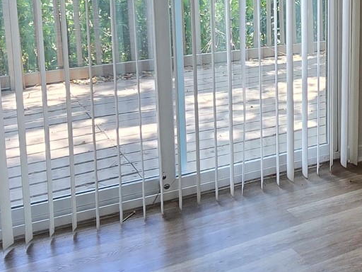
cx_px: 390
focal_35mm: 52
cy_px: 31
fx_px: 544
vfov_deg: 27.1
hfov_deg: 32.7
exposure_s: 1/120
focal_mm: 2.2
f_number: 2.2
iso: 80
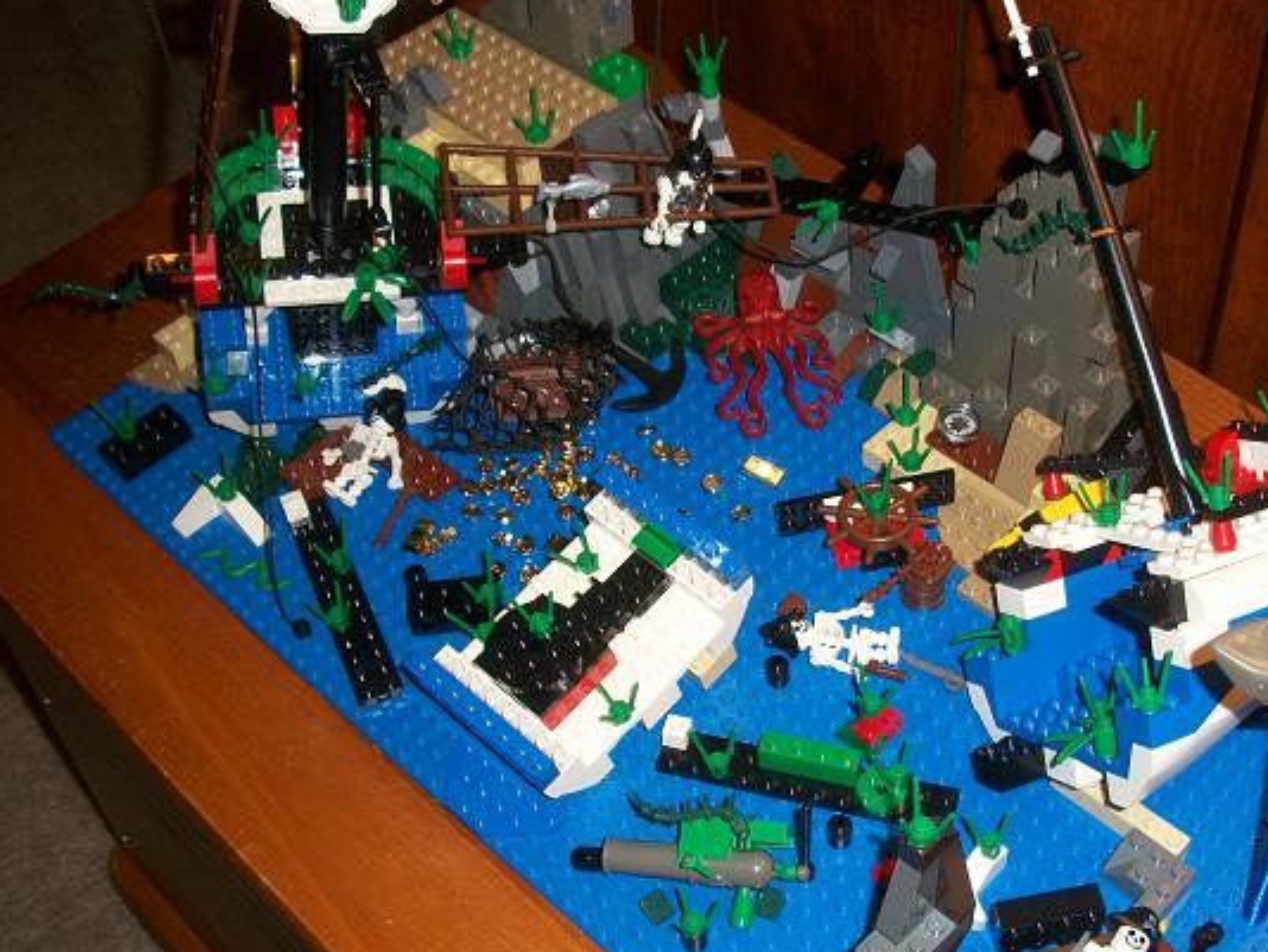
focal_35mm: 48
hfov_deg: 39.6
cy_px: 515
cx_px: 711
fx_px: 1759
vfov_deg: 30.3
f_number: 3.1
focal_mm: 6.3
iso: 80
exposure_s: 1/60
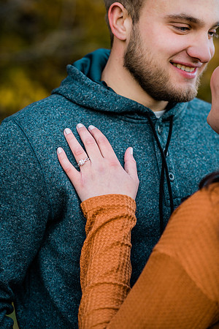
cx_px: 110
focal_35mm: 85
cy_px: 164
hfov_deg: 16.1
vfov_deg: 23.9
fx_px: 776
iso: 320
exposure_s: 1/200
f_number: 2.8
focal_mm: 85
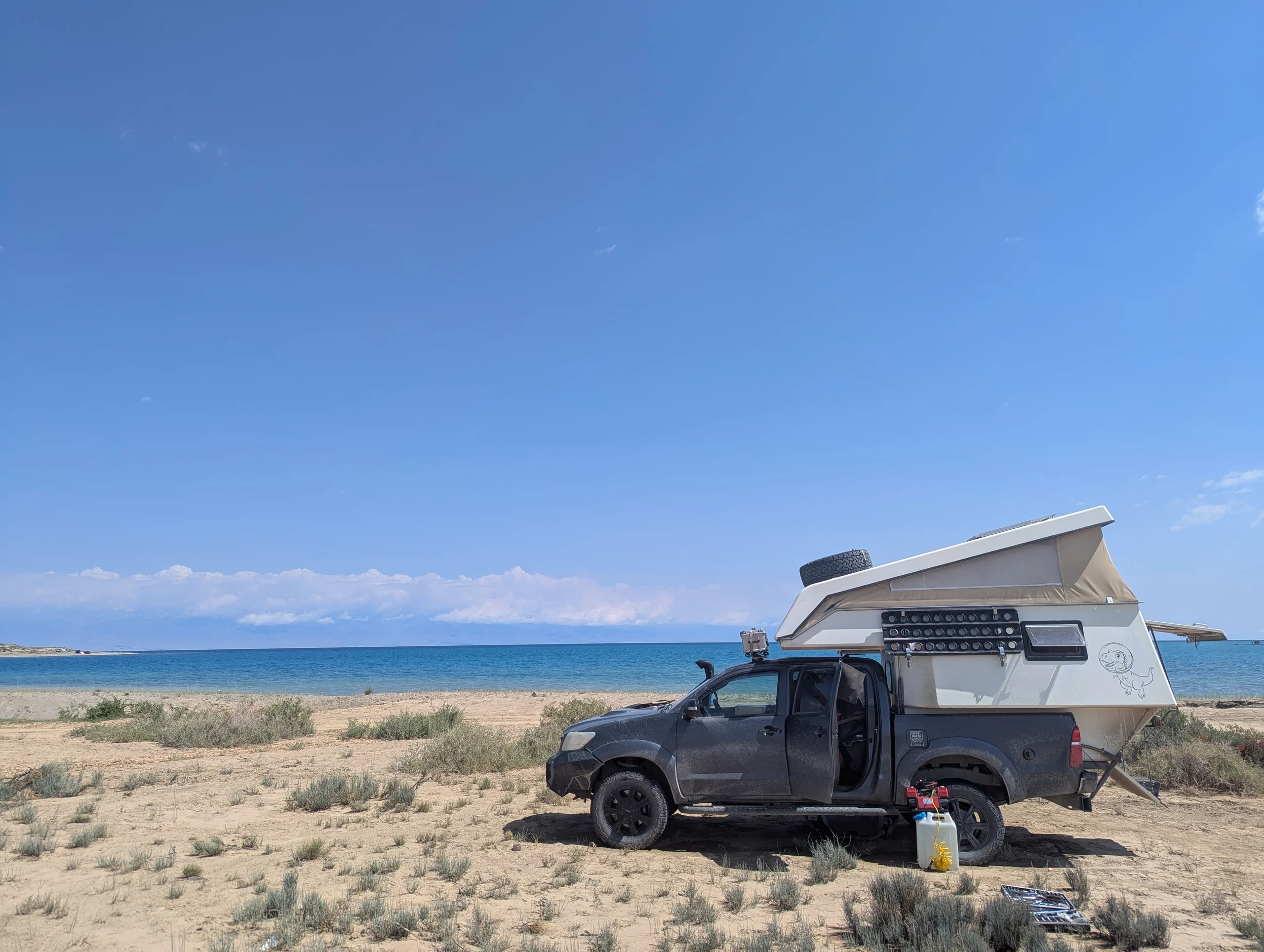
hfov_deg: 71.5
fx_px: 878
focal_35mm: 24
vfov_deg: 56.9
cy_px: 476
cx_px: 632
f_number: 1.85
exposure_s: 1/1953
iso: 43
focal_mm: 6.81
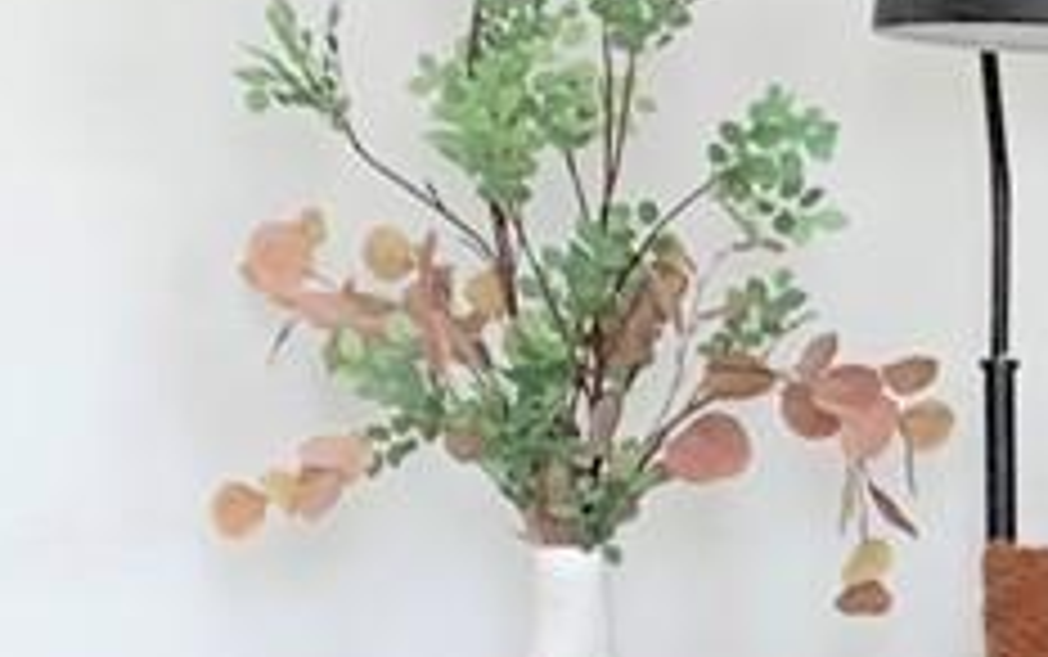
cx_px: 1777
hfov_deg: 10.5
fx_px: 5402
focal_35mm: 189
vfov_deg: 6.9
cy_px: 974
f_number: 1.8
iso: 80
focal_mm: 4.25
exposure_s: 1/121
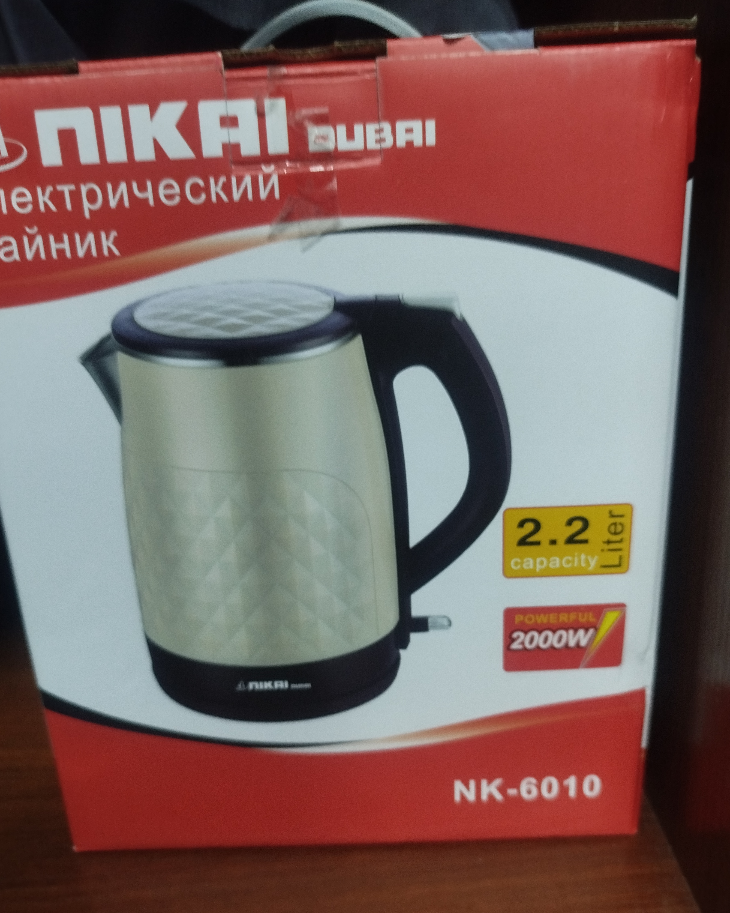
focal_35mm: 28
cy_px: 508
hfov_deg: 51.5
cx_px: 381
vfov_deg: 62.0
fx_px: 756
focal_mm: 5.31
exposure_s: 1/17
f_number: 1.7
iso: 640
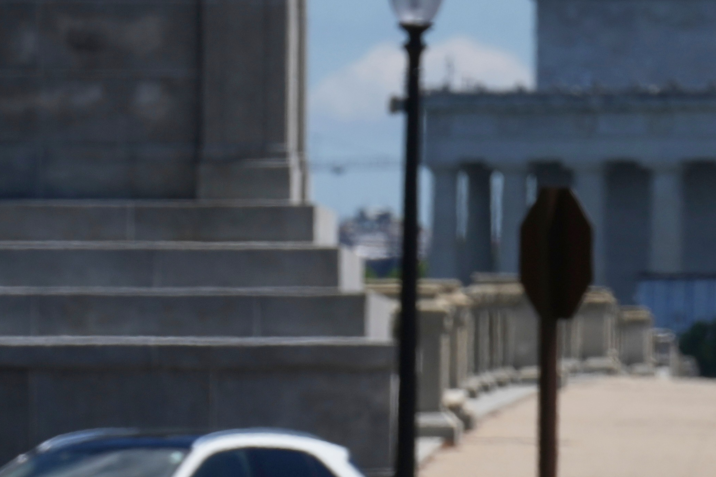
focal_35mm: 810
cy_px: 510
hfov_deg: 2.5
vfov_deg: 1.7
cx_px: 699
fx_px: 16110
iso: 100
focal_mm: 200
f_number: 11
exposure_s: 1/320
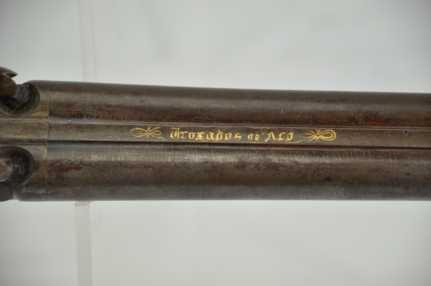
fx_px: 2419
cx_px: 216
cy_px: 143
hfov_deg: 10.2
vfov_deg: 6.8
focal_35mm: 202
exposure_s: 1/250
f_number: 5.6
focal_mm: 135
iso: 800
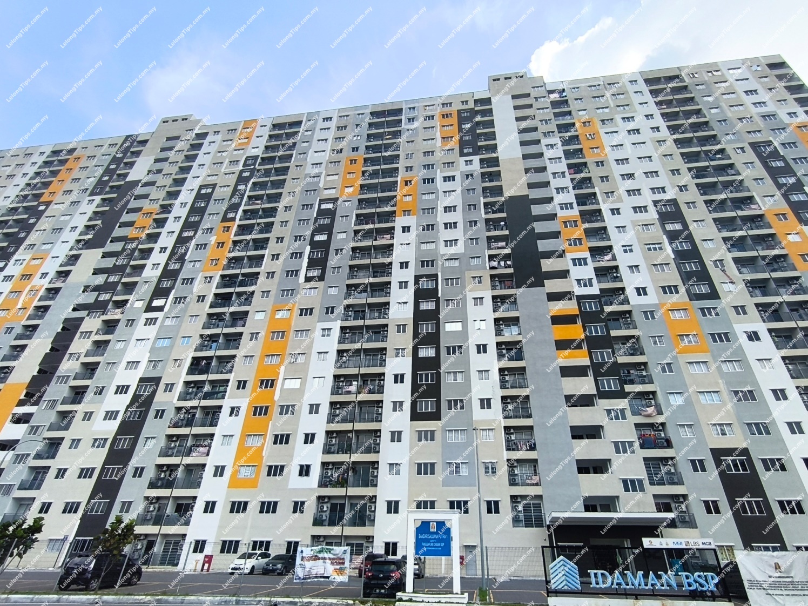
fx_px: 350
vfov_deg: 81.7
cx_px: 404
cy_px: 303
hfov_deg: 98.2
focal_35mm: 15
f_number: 2.2
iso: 50
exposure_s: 1/2064
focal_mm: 1.65
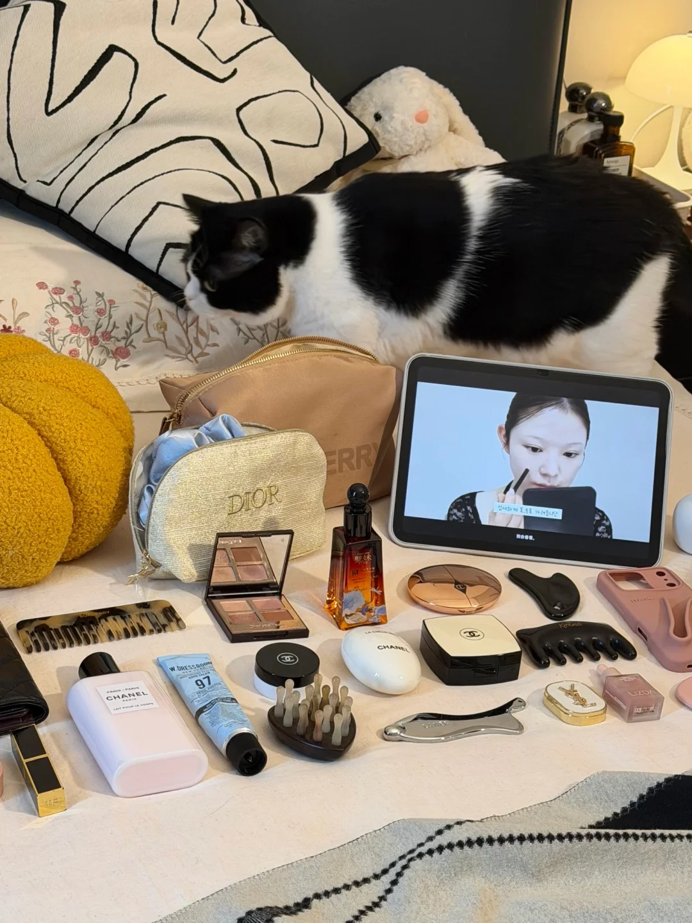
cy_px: 462
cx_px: 346
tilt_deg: -26.2
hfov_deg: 30.3
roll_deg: -4.3
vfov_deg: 39.7
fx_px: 1279
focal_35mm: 48
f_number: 1.78
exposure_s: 1/50
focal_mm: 6.76
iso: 80
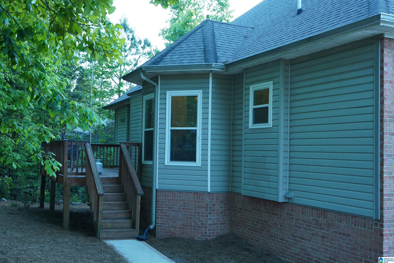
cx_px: 197
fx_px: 438
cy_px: 132
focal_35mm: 40
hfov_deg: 48.5
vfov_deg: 33.4
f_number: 4
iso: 1250
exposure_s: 1/250
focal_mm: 40
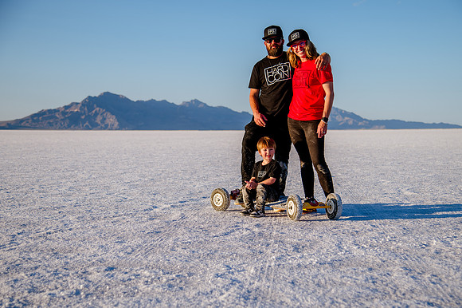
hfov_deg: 34.4
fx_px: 746
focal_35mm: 58
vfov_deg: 23.3
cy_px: 170
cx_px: 240
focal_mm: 52
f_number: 4
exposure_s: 1/640
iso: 200
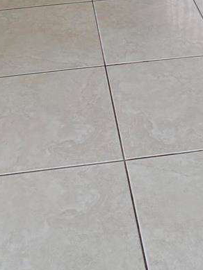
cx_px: 110
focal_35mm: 74
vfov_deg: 21.9
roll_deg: +0.4
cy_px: -133
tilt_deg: -19.4
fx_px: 578
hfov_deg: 19.9
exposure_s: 1/97
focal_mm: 6.76
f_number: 1.78
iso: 200
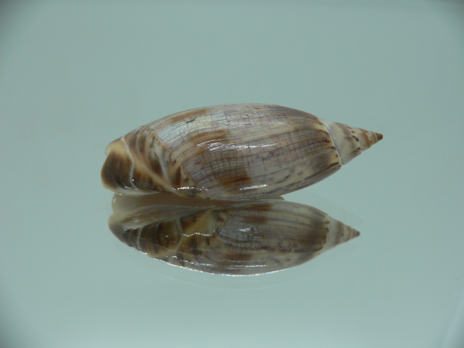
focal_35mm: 35
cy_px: 174
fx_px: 469
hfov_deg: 52.6
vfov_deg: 40.7
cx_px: 232
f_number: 2.8
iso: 80
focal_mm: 4.6
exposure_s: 1/60
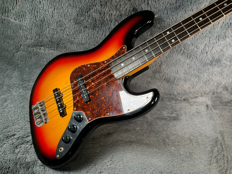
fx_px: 194
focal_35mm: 29
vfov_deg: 48.2
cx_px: 116
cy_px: 87
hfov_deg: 61.7
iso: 50
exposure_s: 1/104
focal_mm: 3
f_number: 1.8
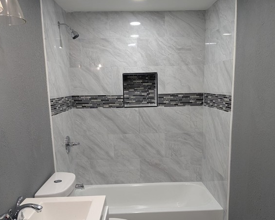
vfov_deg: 45.4
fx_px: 260
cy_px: 136
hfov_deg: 55.7
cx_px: 137
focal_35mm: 32
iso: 147
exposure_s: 1/120
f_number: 1.68
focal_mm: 6.9
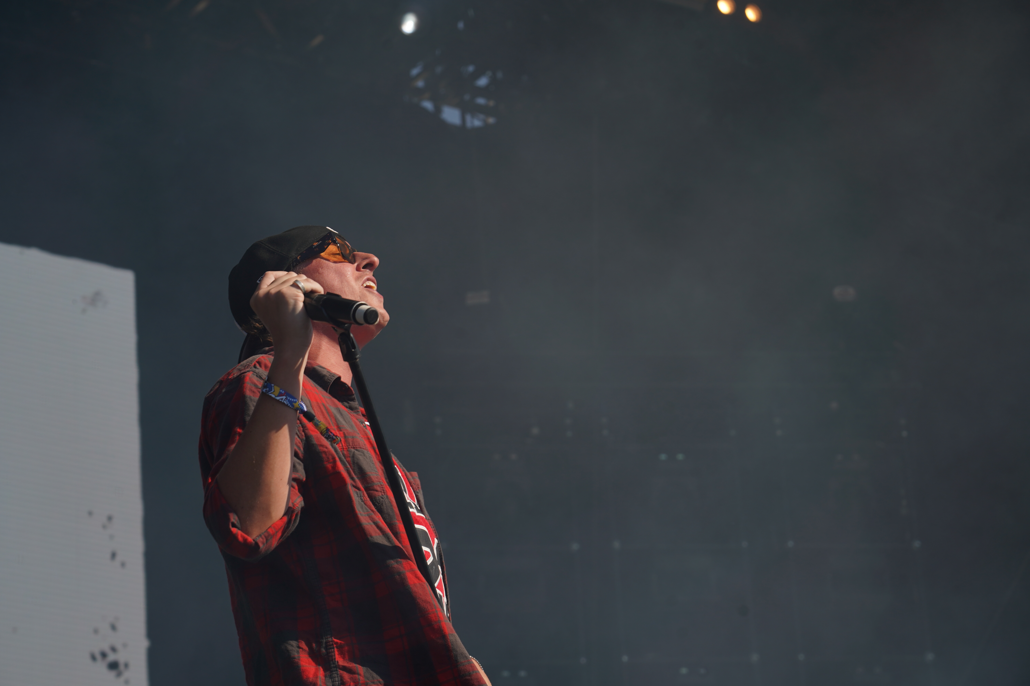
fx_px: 3004
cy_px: 343
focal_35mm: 105
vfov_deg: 13.0
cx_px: 515
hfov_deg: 19.5
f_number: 8
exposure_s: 1/500
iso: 100
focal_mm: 105
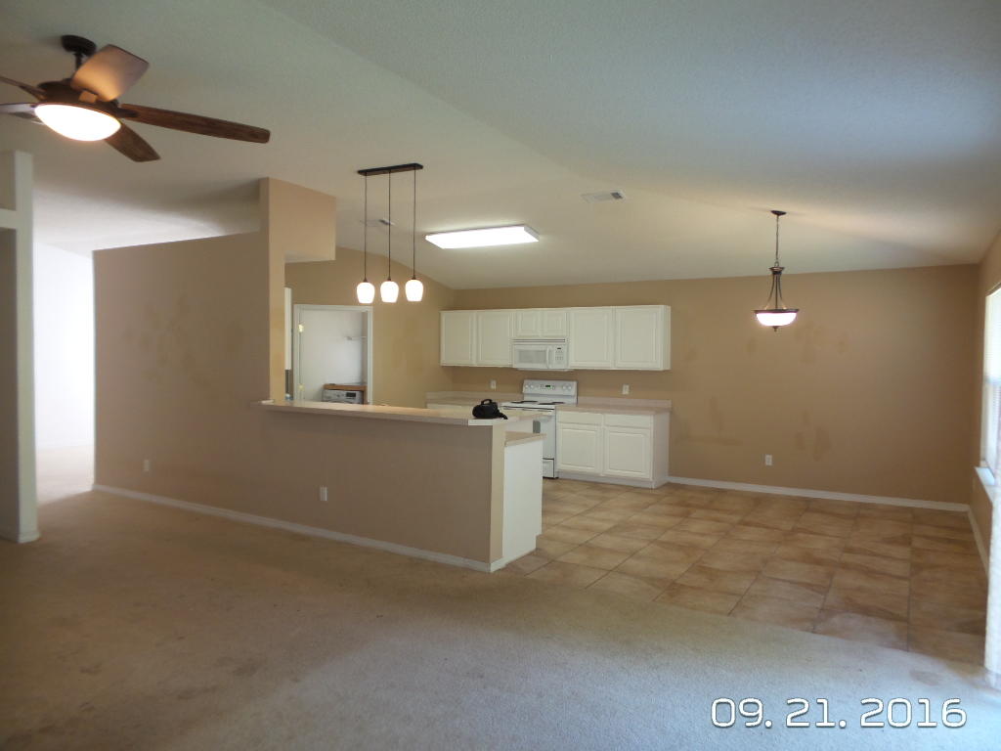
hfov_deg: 73.9
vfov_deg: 58.9
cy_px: 376
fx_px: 665
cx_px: 500
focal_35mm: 23
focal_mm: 4.1
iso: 160
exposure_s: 1/30
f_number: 2.8
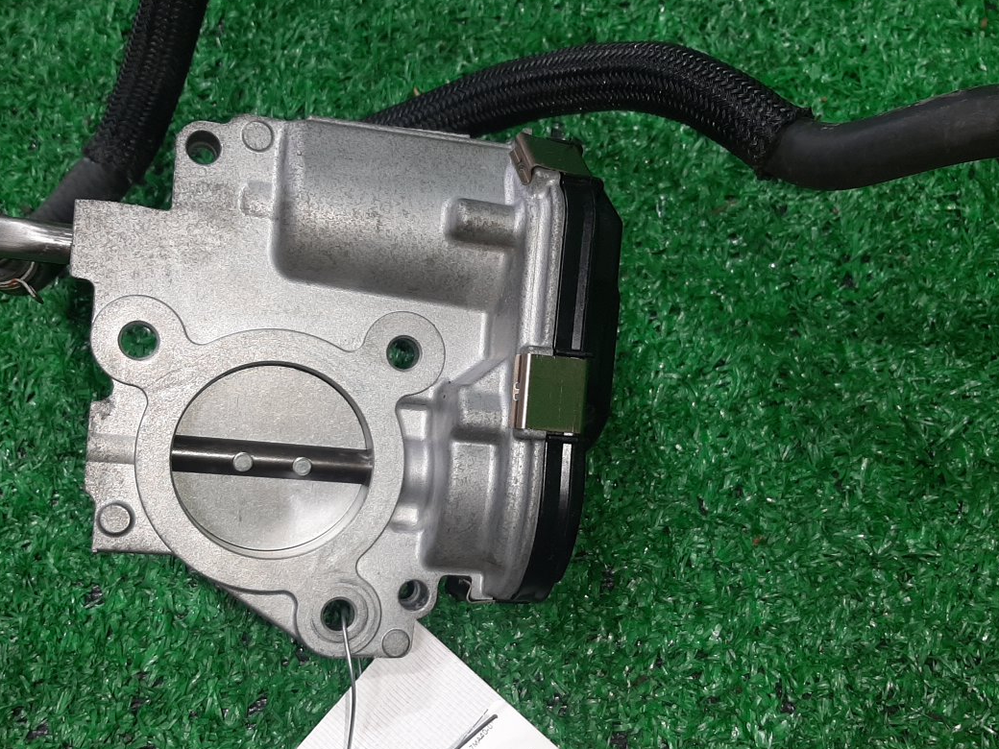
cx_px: 504
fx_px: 1039
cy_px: 459
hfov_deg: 51.4
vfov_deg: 39.4
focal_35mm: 36
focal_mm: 3.93
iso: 54
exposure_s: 1/50
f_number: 1.7
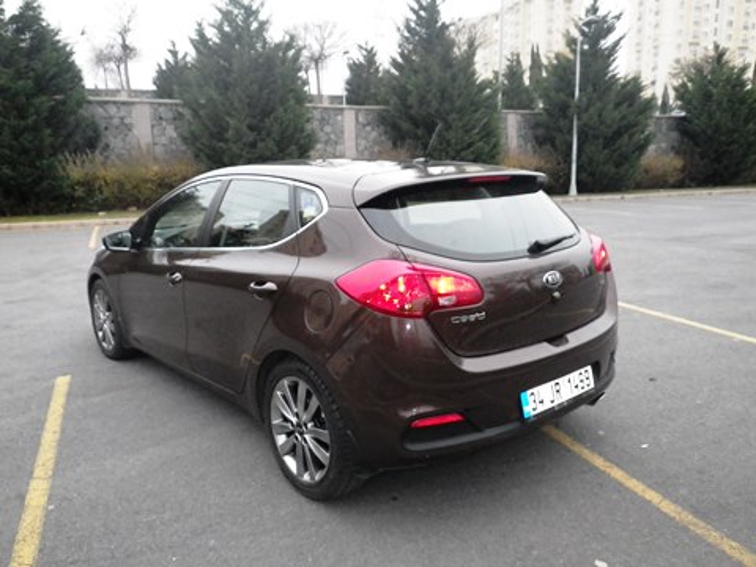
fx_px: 612
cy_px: 284
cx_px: 378
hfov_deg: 63.4
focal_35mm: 28
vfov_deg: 49.7
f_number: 3.5
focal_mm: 5
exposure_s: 1/50
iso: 400
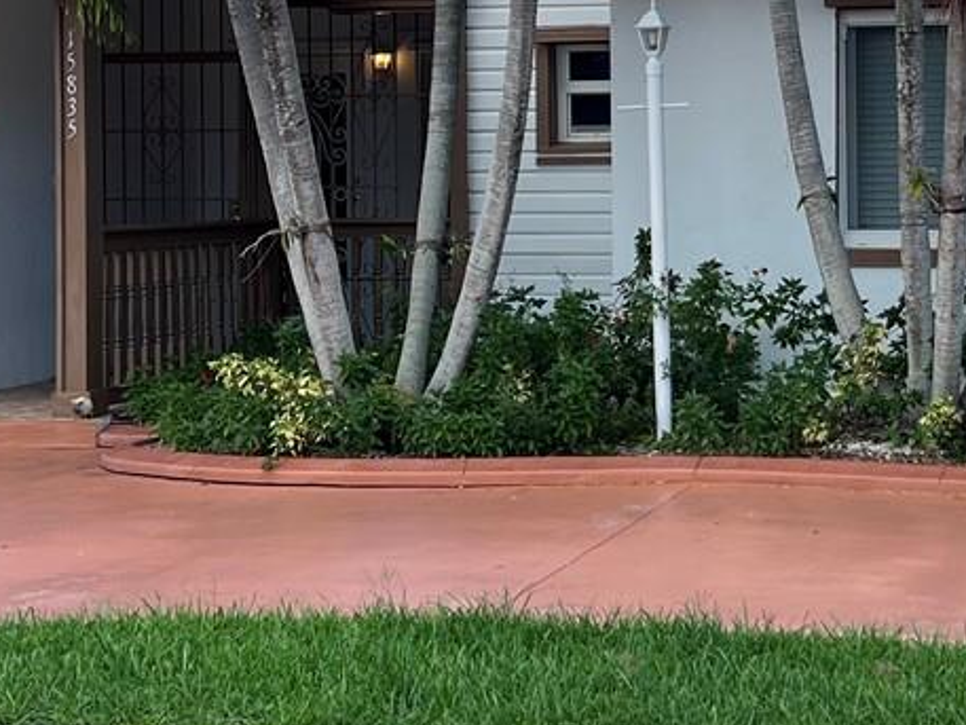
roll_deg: +0.2
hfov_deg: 21.2
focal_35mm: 91
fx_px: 2540
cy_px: 150
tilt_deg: -0.5
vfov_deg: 16.1
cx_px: 786
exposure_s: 1/1100
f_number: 1.5
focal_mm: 5.7
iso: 50
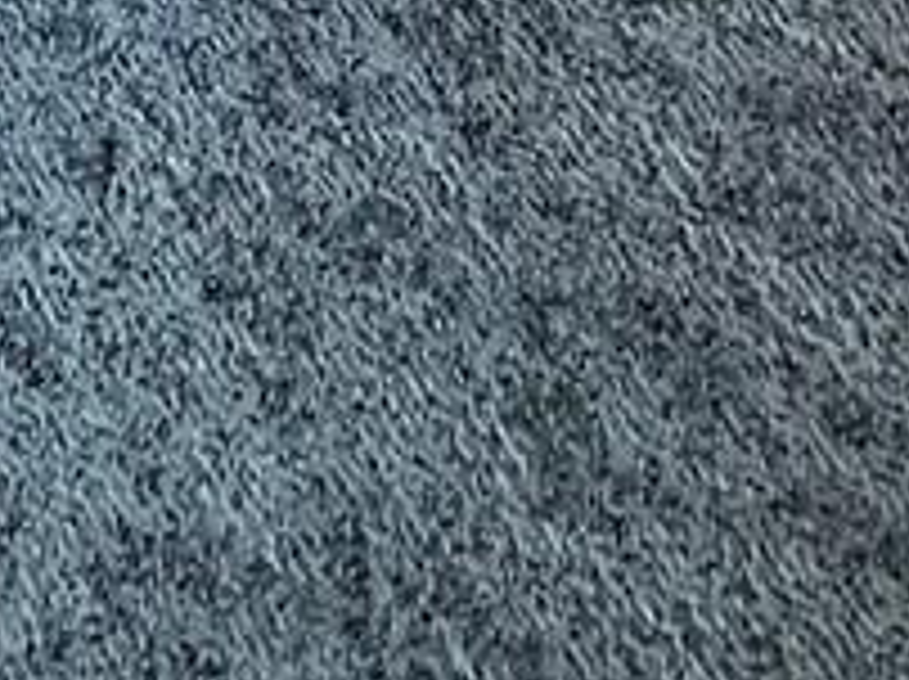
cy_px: -1707
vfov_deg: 9.2
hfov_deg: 18.1
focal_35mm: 103
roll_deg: +0.4
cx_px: -202
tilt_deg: -33.1
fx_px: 2702
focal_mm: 1.57
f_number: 1.8
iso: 125
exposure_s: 1/120
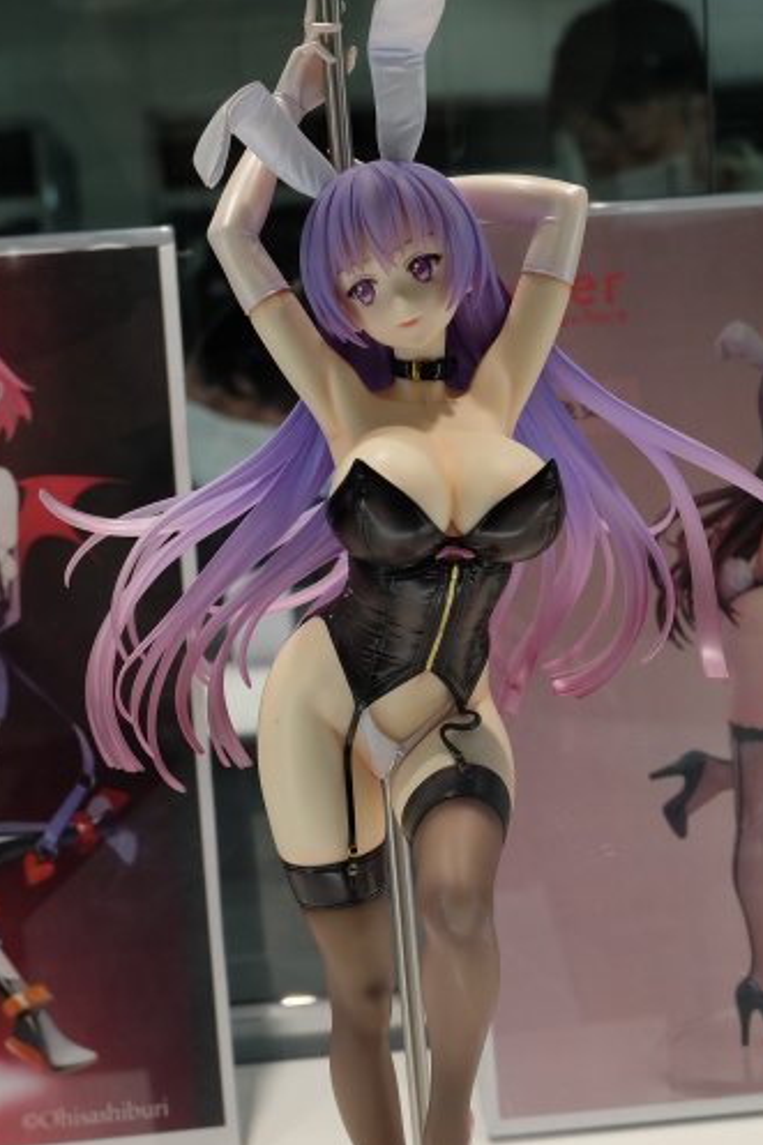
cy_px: 733
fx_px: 1845
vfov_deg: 34.3
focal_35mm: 58
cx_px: 488
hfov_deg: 23.3
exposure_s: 1/180
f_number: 5.6
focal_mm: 24.3
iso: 400
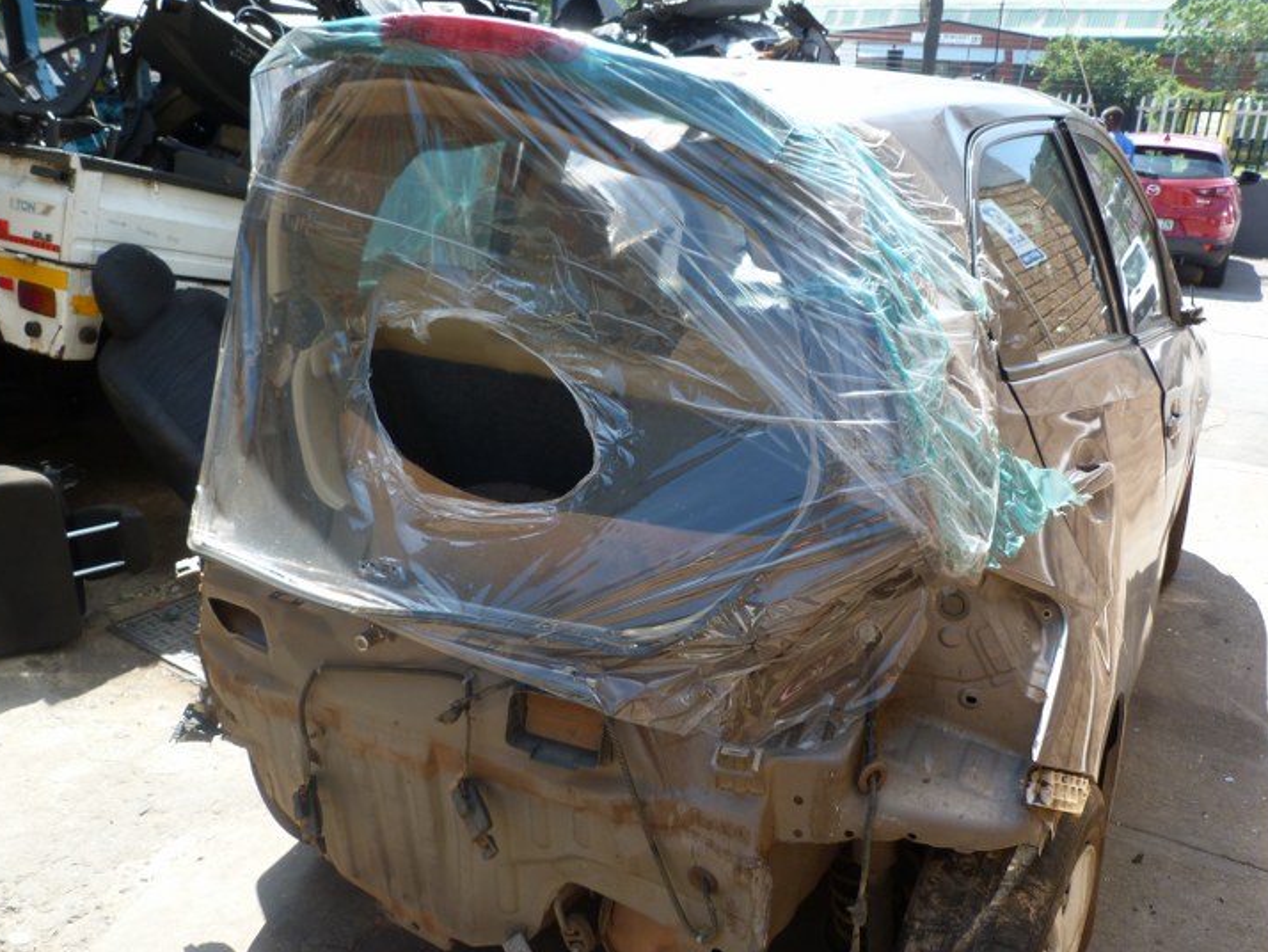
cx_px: 659
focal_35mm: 28
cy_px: 492
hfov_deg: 63.4
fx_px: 1026
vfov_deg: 49.8
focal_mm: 4.5
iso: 80
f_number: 4
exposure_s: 1/125
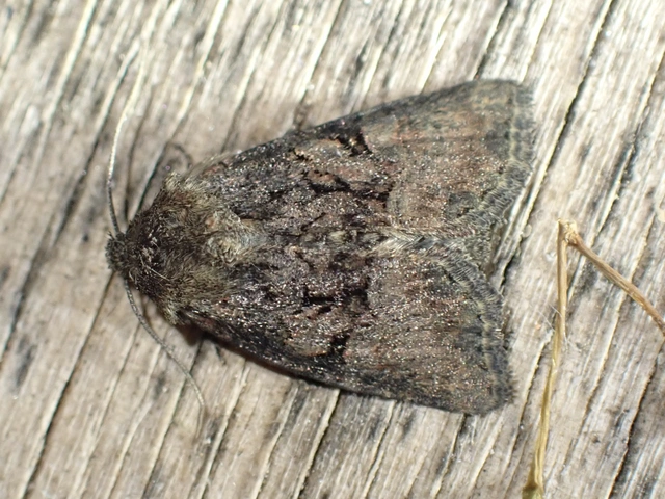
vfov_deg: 14.8
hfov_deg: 19.6
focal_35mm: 100
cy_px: 250
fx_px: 1921
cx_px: 332
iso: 500
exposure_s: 1/80
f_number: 4.9
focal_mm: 18
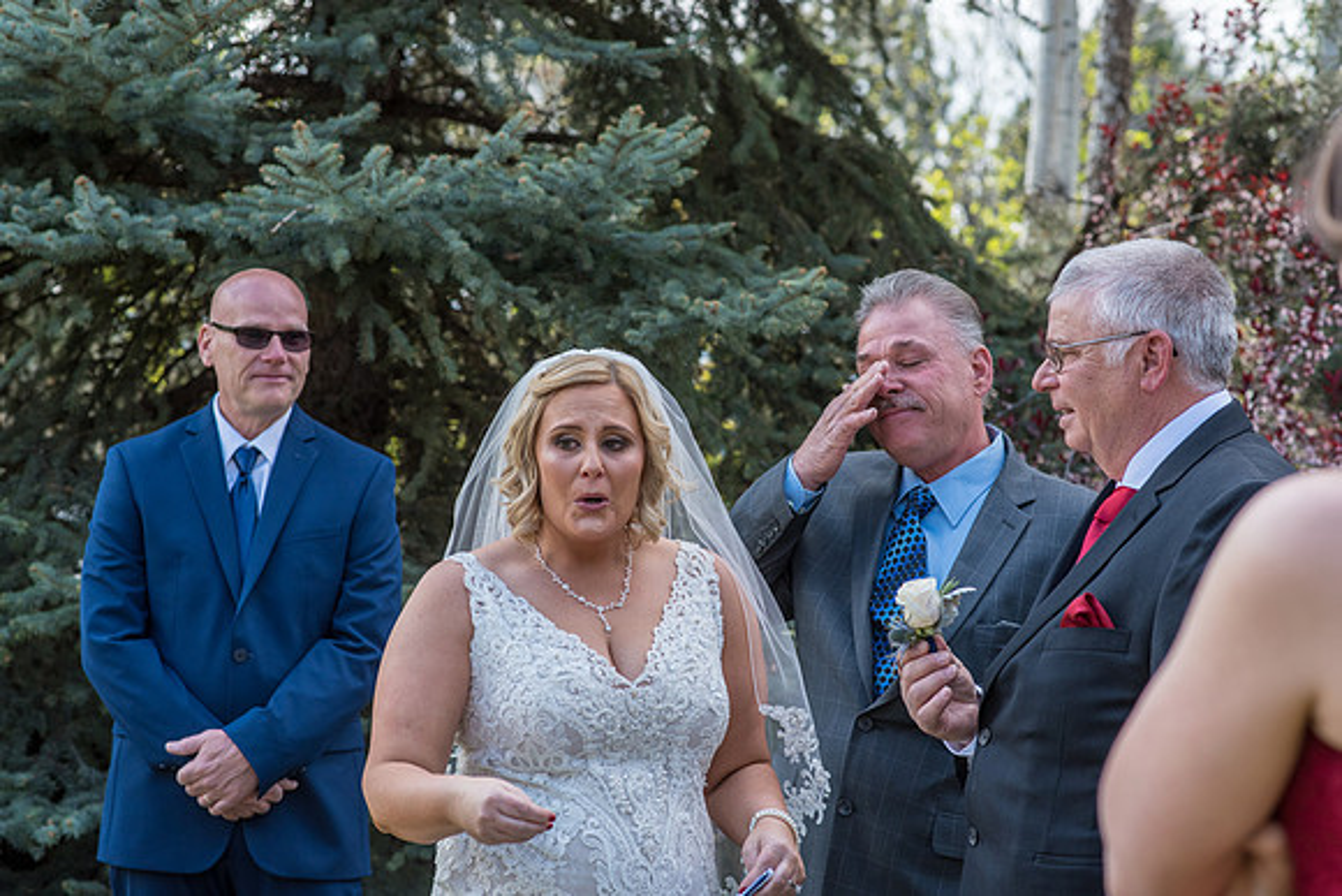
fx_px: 3169
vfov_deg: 16.1
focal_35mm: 85
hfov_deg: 23.9
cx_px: 671
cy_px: 448
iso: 320
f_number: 5.6
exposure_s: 1/500
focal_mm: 85
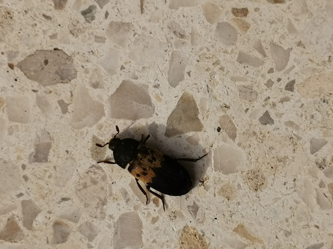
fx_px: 827
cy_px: 136
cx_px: 164
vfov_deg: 17.2
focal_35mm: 86
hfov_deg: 22.8
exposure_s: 1/1912
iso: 50
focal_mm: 4.75
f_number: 1.8
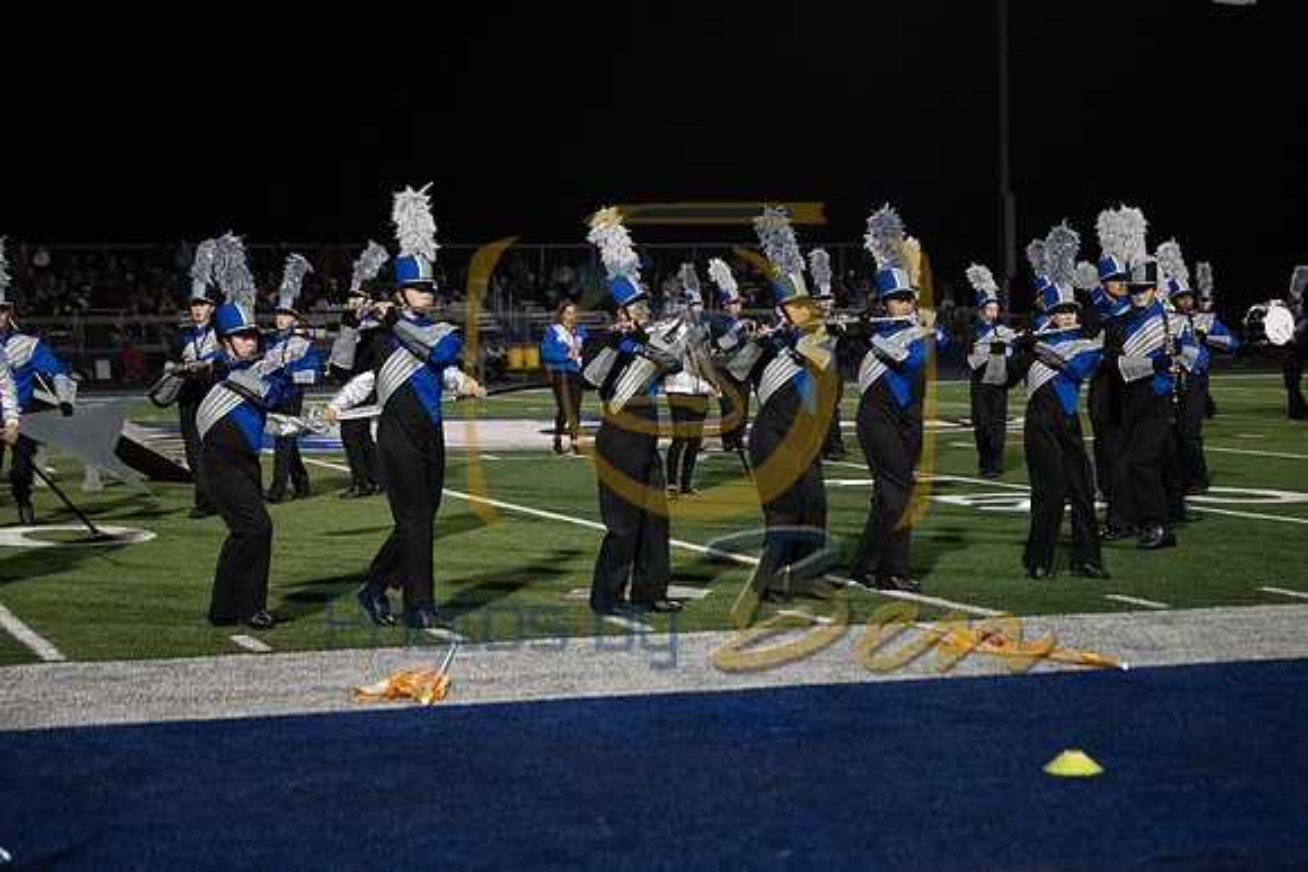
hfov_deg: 27.0
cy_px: 436
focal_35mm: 75
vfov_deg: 18.2
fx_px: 2726
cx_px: 654
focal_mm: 75
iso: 5000
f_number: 2.8
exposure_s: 1/1250
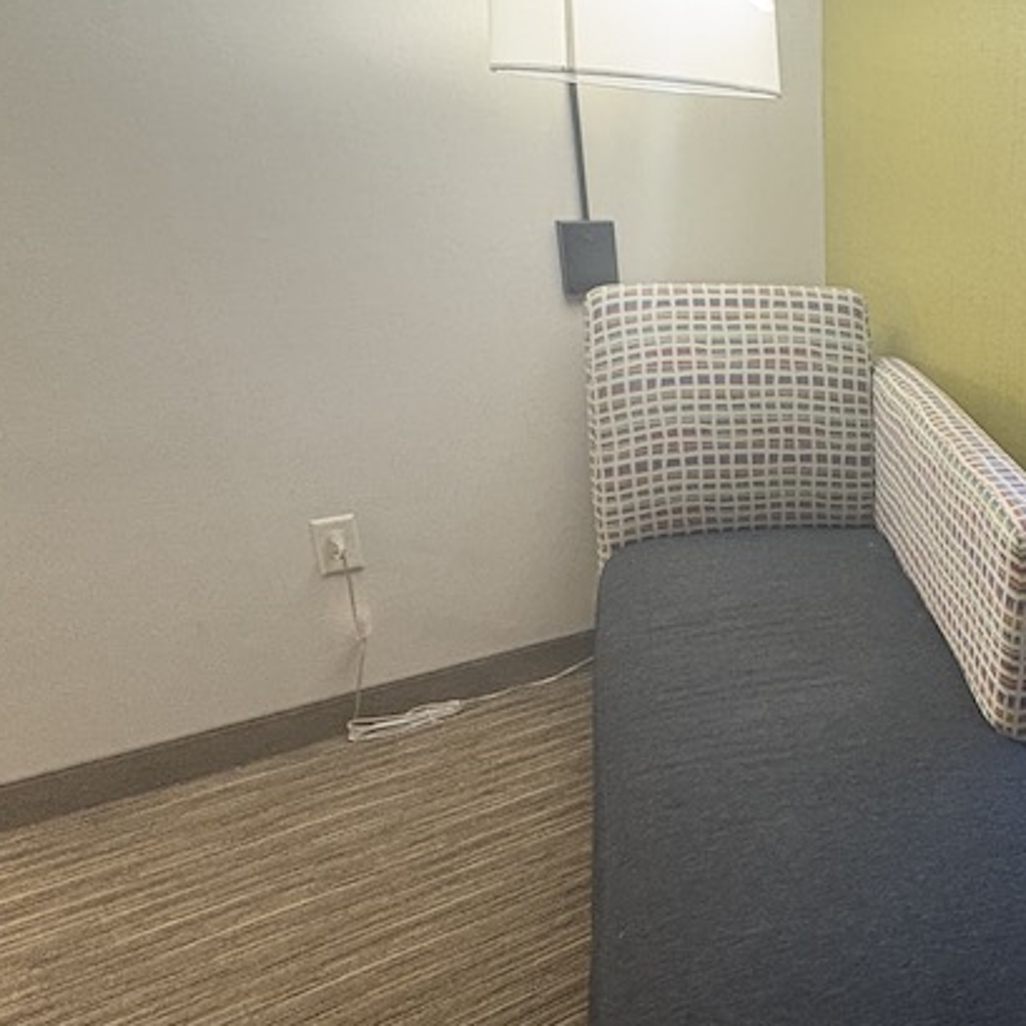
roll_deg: -4.0
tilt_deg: -23.6
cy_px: 559
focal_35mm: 31
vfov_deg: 52.5
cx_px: 1011
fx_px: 1040
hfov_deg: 45.0
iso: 640
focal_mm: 2.22
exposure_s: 1/60
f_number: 2.2
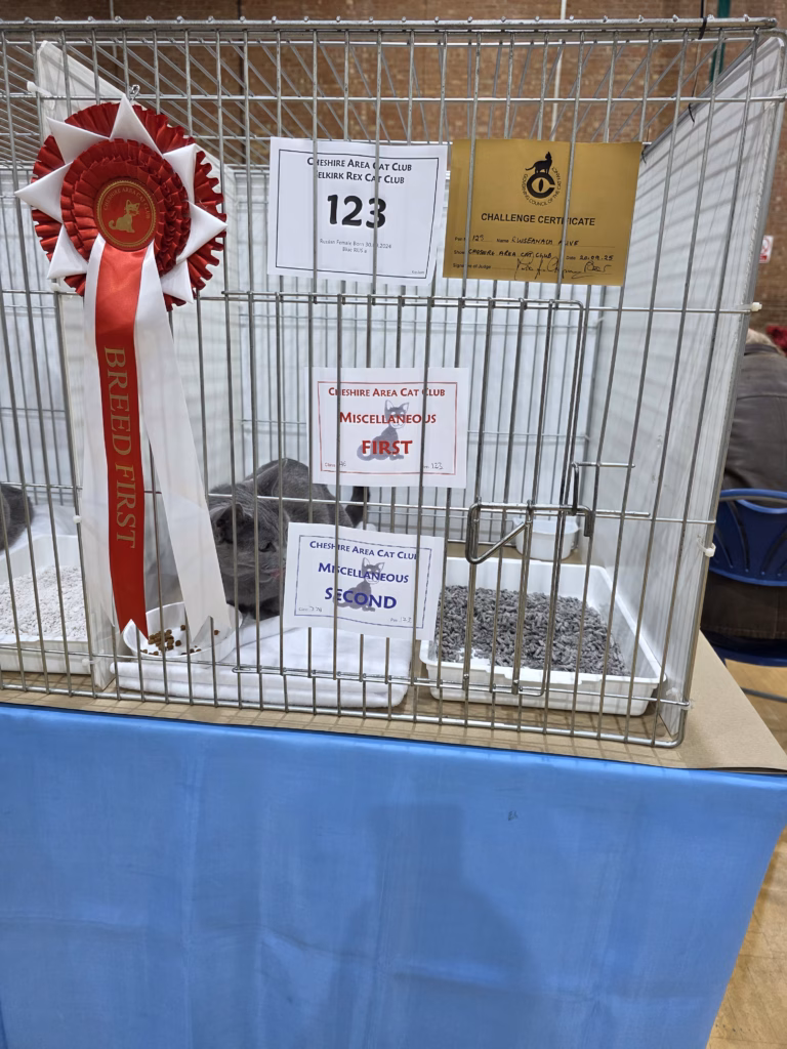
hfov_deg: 58.9
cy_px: 524
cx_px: 394
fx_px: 697
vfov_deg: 73.9
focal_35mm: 23
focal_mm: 6.3
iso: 200
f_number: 1.7
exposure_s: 1/100
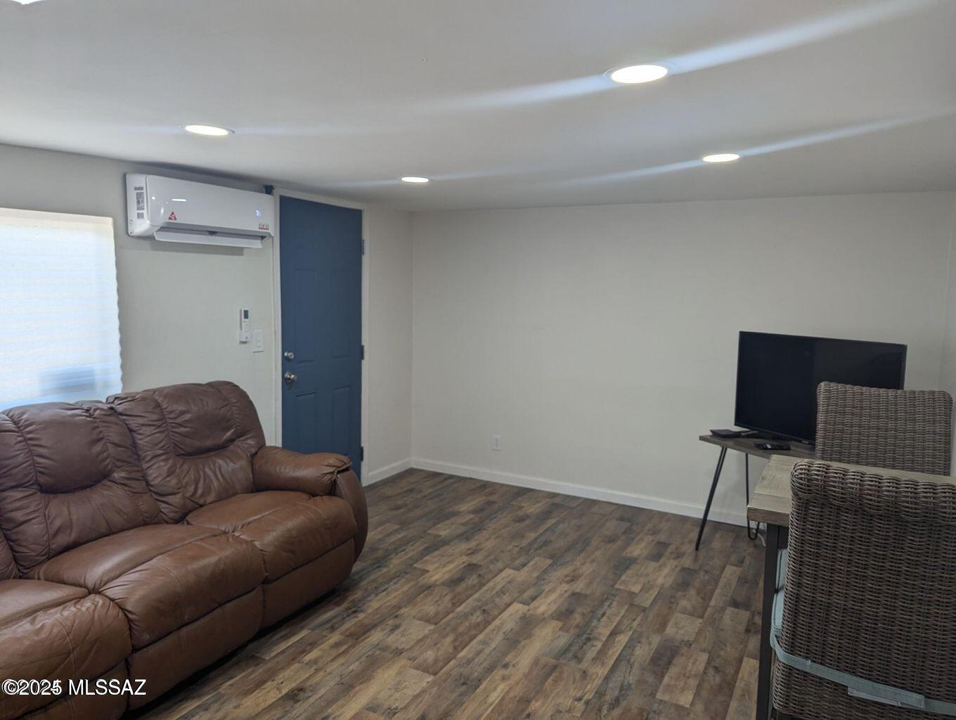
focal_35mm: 24
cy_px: 360
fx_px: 664
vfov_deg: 56.9
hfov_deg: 71.5
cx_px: 478
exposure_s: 1/127
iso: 45
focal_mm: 6.81
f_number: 1.85
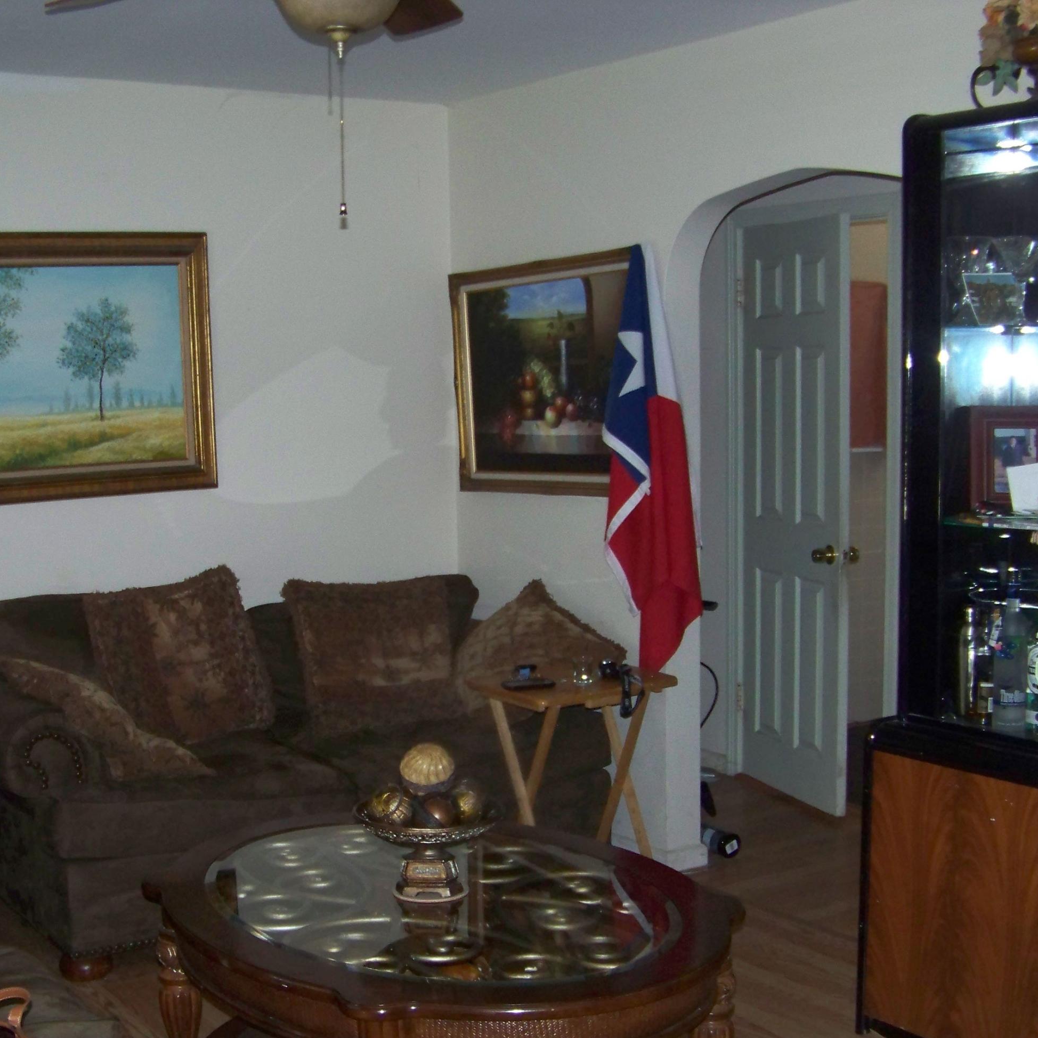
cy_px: 599
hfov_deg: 34.7
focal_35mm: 49
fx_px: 1662
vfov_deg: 34.6
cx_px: 491
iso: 200
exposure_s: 1/30
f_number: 2.8
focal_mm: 5.85
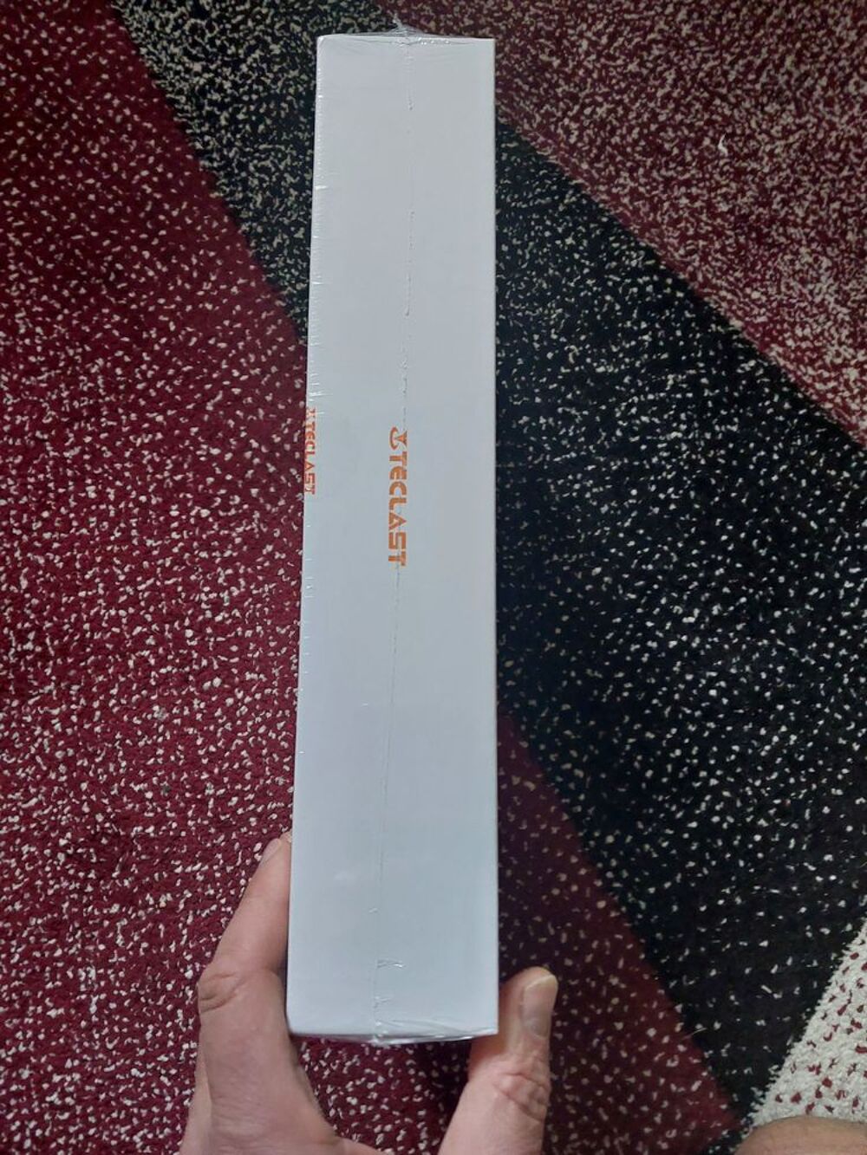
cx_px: 434
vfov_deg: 60.0
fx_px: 1002
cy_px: 578
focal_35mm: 30
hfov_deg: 46.8
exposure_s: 1/50
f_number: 1.8
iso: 250
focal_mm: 4.6
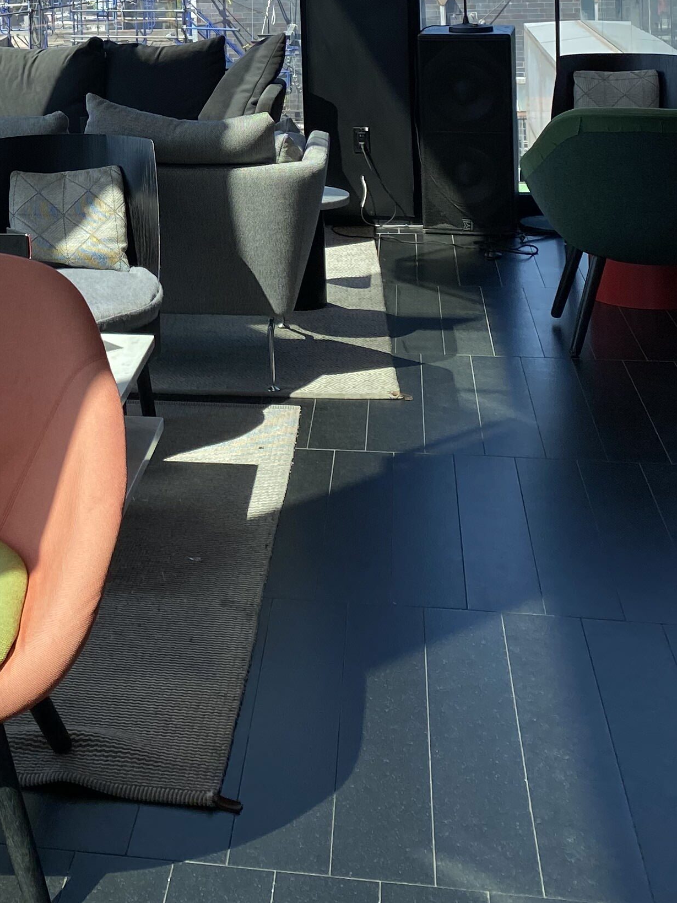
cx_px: 3
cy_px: -28
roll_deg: +2.3
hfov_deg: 22.1
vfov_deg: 28.2
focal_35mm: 64
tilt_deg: +1.4
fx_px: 1668
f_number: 1.8
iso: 32
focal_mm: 4.25
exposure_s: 1/1412
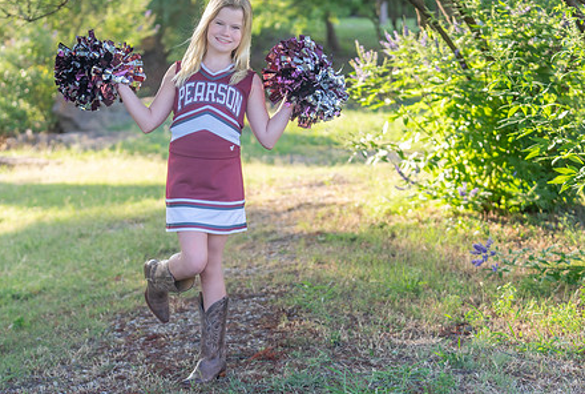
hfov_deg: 18.8
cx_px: 211
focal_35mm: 108
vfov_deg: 12.8
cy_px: 221
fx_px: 1760
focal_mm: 70
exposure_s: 1/320
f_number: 2.8
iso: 200
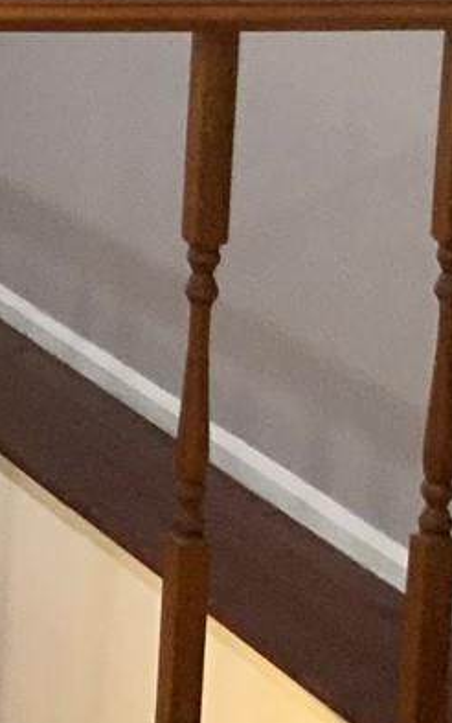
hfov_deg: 6.8
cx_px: -1209
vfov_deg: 12.9
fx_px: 3150
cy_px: -42
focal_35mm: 160
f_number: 1.8
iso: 125
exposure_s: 1/60
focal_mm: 3
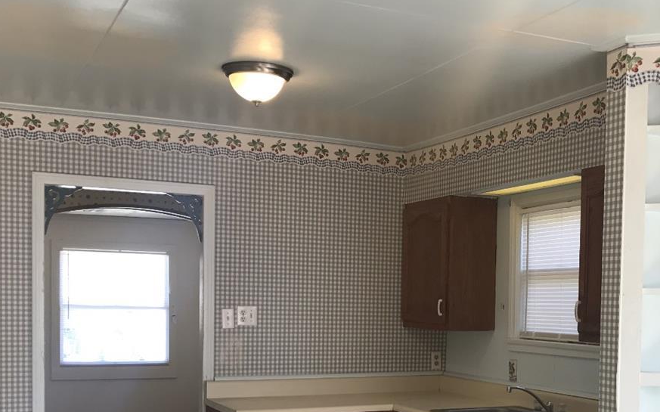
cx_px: 430
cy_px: 348
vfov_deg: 24.8
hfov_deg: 39.2
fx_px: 917
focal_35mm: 51
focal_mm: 3.99
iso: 25
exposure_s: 1/60
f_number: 1.8
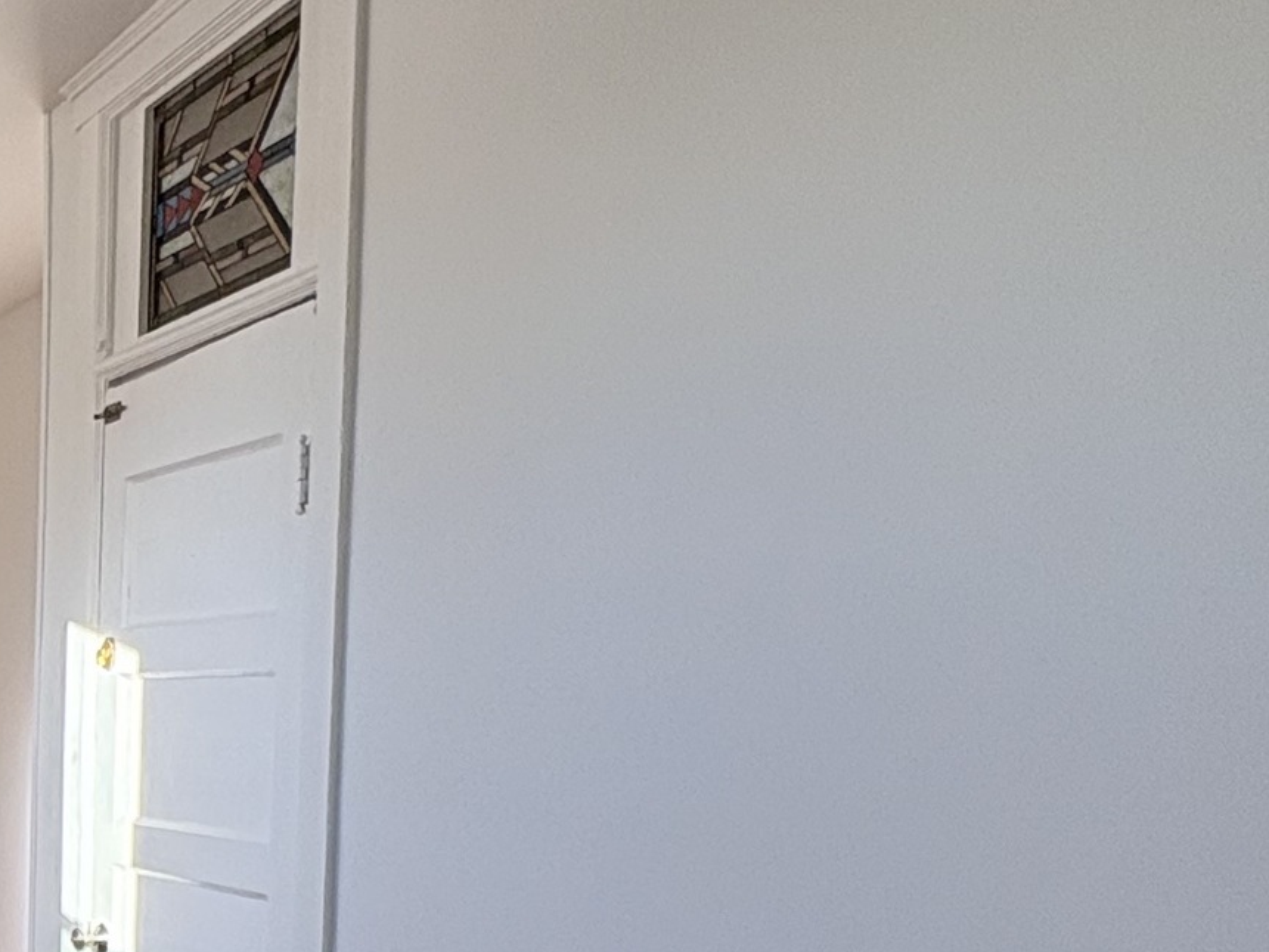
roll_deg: +2.0
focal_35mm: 50
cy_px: 921
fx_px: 1833
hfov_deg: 27.7
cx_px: -580
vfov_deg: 27.6
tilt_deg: -6.1
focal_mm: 2.22
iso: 64
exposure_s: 1/249
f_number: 2.2
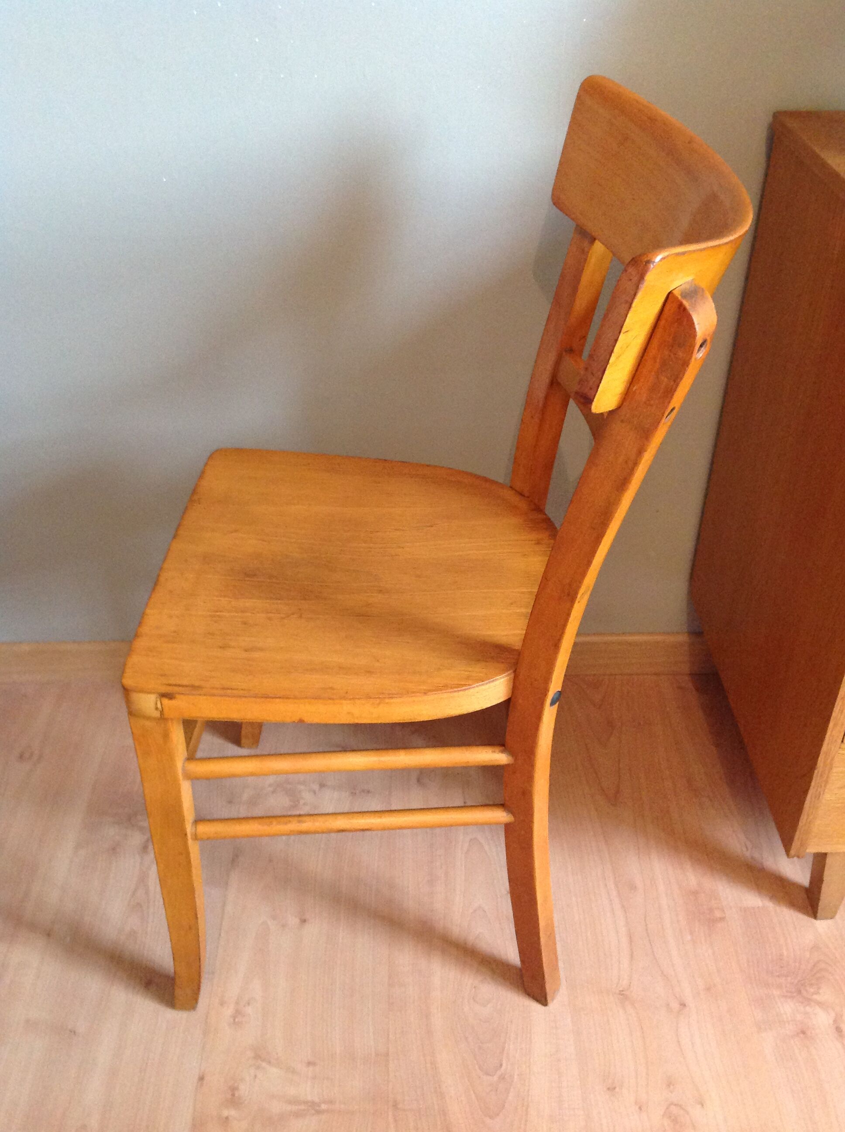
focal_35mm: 35
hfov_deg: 40.6
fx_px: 1142
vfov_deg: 52.7
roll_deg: +2.1
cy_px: 566
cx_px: 422
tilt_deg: -37.0
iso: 320
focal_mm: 4.28
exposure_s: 1/15
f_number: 2.4
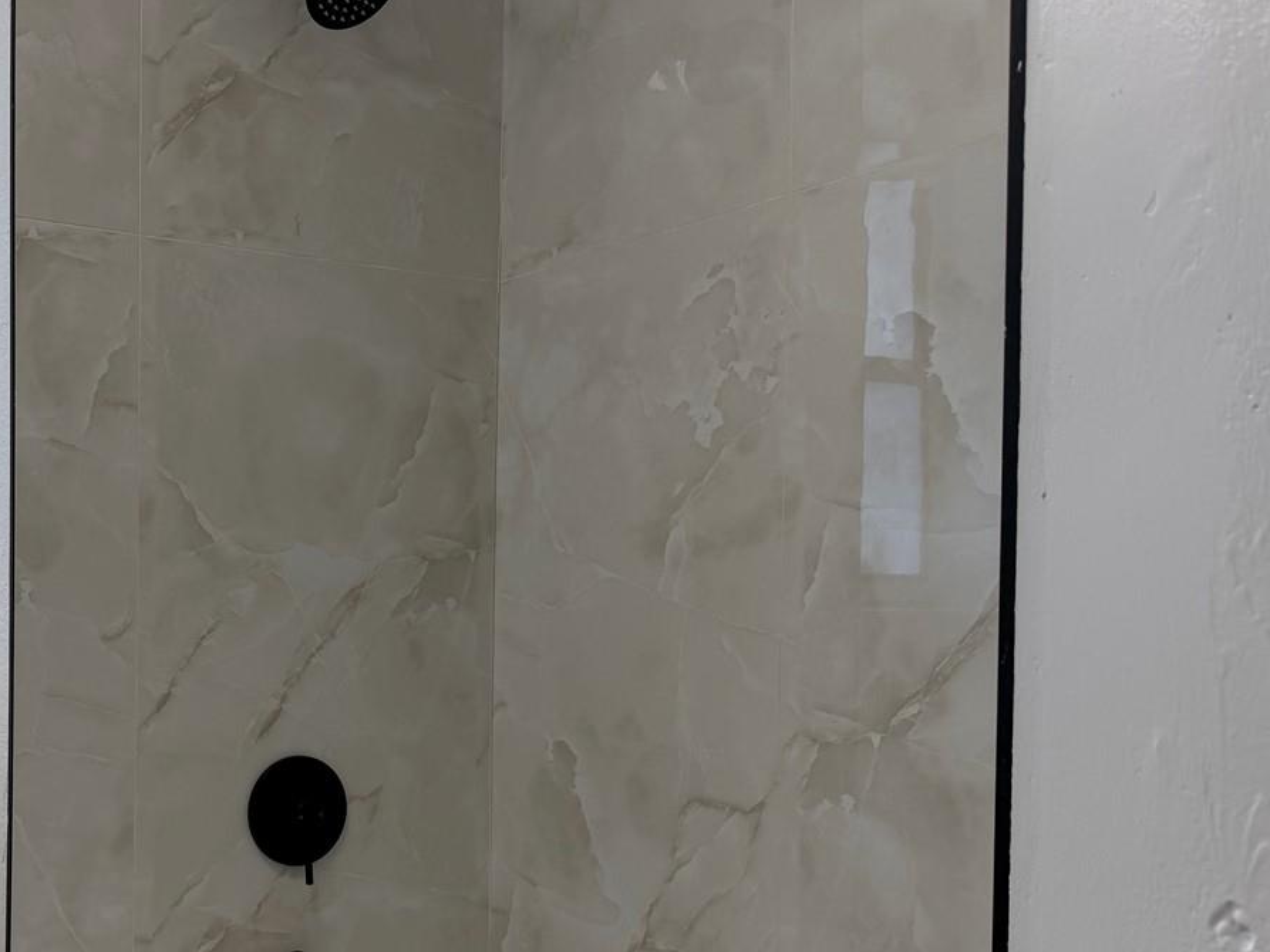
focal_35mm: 43
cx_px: 280
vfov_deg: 33.4
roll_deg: -0.7
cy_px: 622
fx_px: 1578
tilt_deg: -0.9
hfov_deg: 42.2
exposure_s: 1/344
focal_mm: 6.76
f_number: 1.78
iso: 100
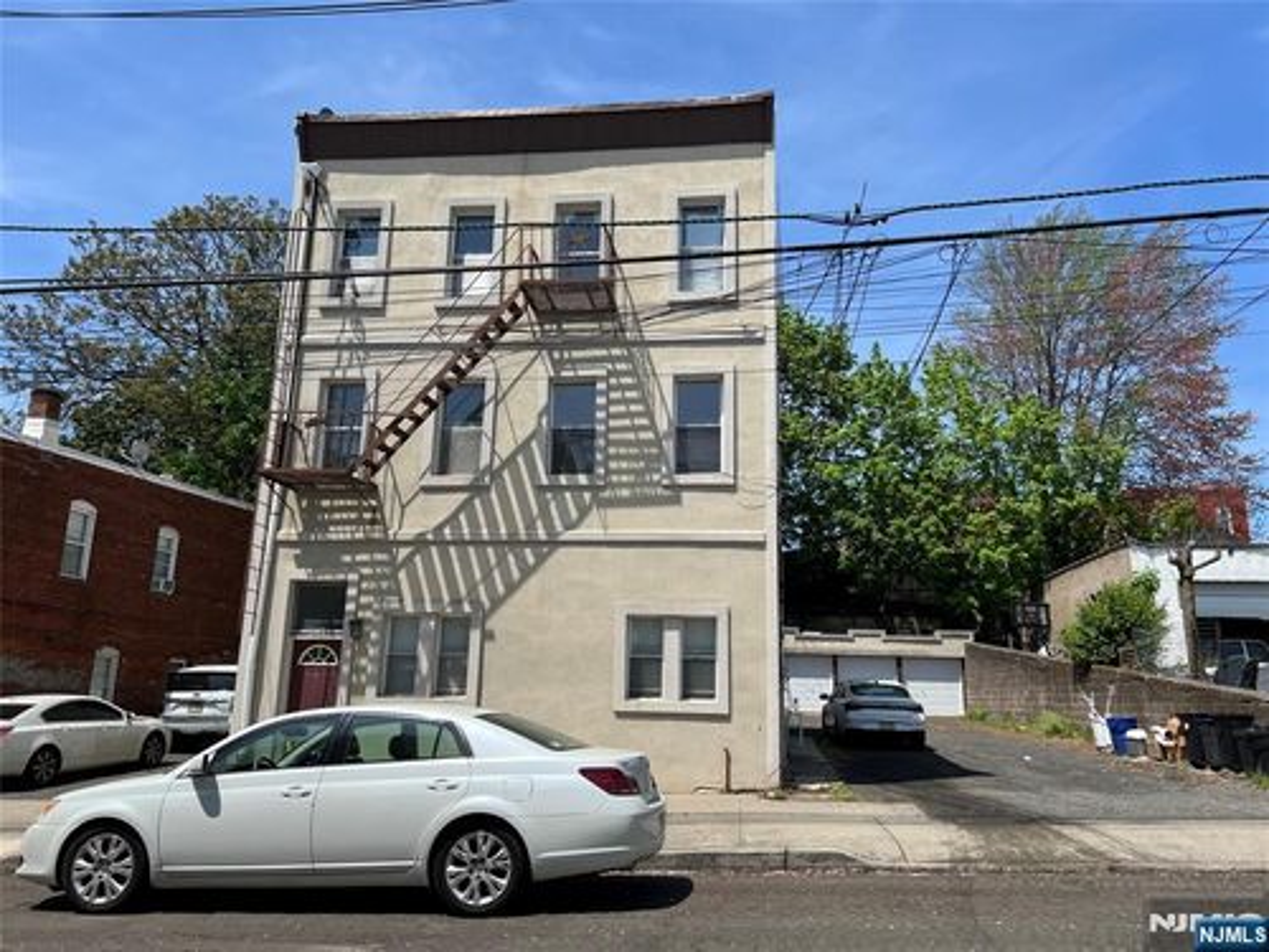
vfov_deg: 53.1
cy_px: 476
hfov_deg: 67.3
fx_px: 953
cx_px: 634
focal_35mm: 26
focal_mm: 5.7
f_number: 1.5
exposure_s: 1/3968
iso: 50
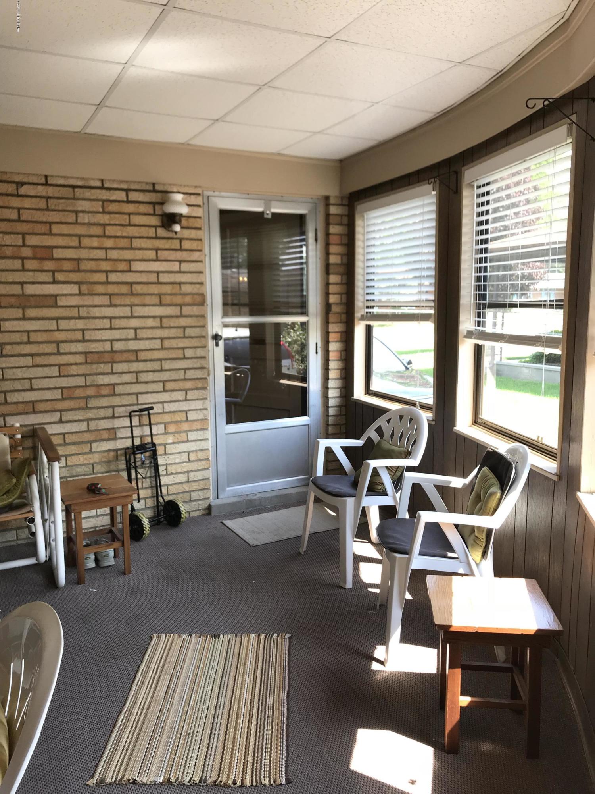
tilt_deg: -7.6
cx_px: 298
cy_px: 397
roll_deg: +0.1
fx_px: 642
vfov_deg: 63.4
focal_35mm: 28
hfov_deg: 49.7
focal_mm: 3.99
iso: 20
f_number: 1.8
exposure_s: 1/120
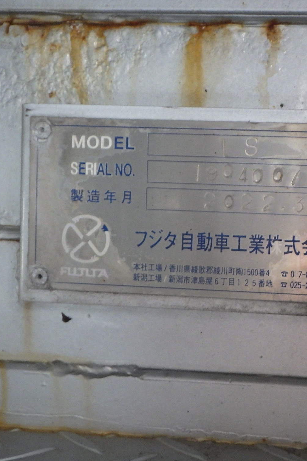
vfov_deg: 33.9
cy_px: 233
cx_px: 200
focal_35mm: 59
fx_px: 754
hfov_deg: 22.9
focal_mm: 7.5
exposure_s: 1/50
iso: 800
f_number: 4.2
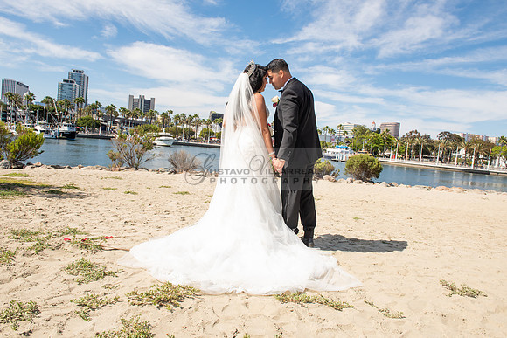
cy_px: 169
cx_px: 254
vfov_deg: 53.2
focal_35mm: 24
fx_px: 338
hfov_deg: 73.7
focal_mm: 24
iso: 200
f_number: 11
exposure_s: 1/200
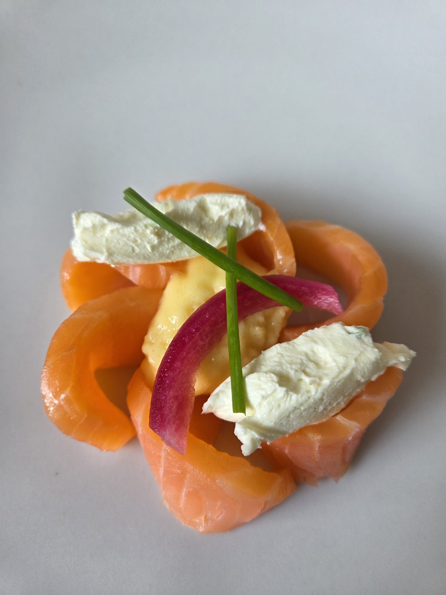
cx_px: 223
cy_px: 298
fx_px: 395
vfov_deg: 73.9
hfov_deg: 58.9
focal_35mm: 23
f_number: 1.8
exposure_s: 1/180
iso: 125
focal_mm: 5.4
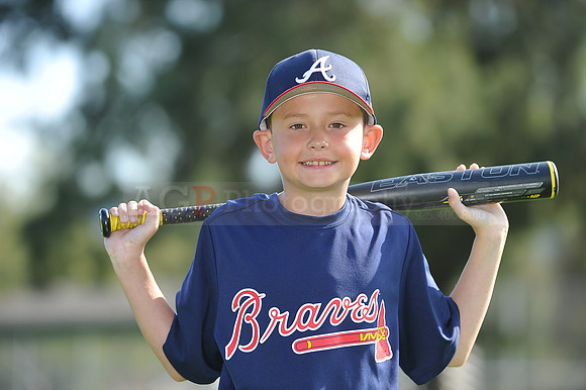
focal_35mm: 200
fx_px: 3254
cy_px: 195
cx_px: 293
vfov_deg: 6.9
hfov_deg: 10.3
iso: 200
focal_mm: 200
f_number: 4.5
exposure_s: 1/500
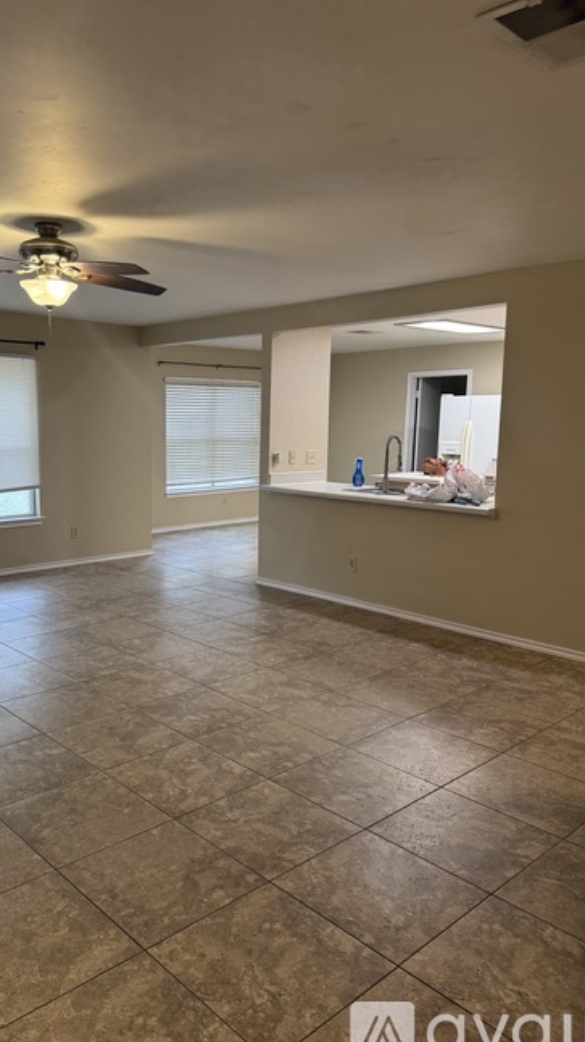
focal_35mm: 27
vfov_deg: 69.9
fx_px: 745
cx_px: 208
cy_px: 528
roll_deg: -1.3
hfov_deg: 42.4
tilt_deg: -5.8
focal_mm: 6.76
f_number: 1.78
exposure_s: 1/60
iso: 160
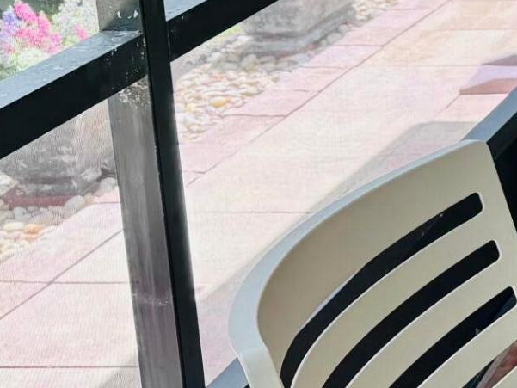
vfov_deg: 12.7
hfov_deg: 14.0
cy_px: -32
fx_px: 1718
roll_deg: -0.3
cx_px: 1089
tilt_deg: -13.4
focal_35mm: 115
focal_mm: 6.86
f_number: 1.78
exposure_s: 1/372
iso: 80
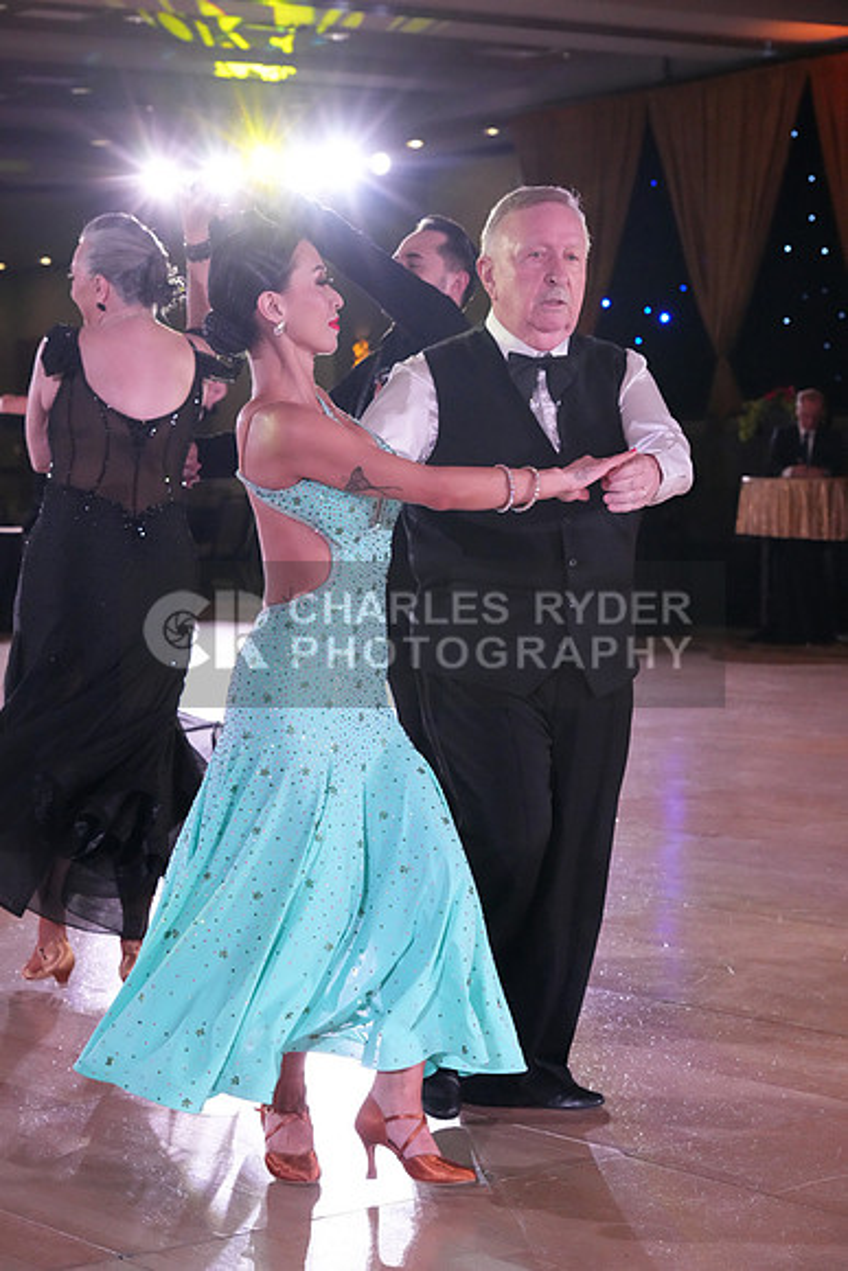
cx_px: 424
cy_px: 636
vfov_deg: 25.4
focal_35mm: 80
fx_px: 2825
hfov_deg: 17.1
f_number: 7.1
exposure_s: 1/400
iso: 10000
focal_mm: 80
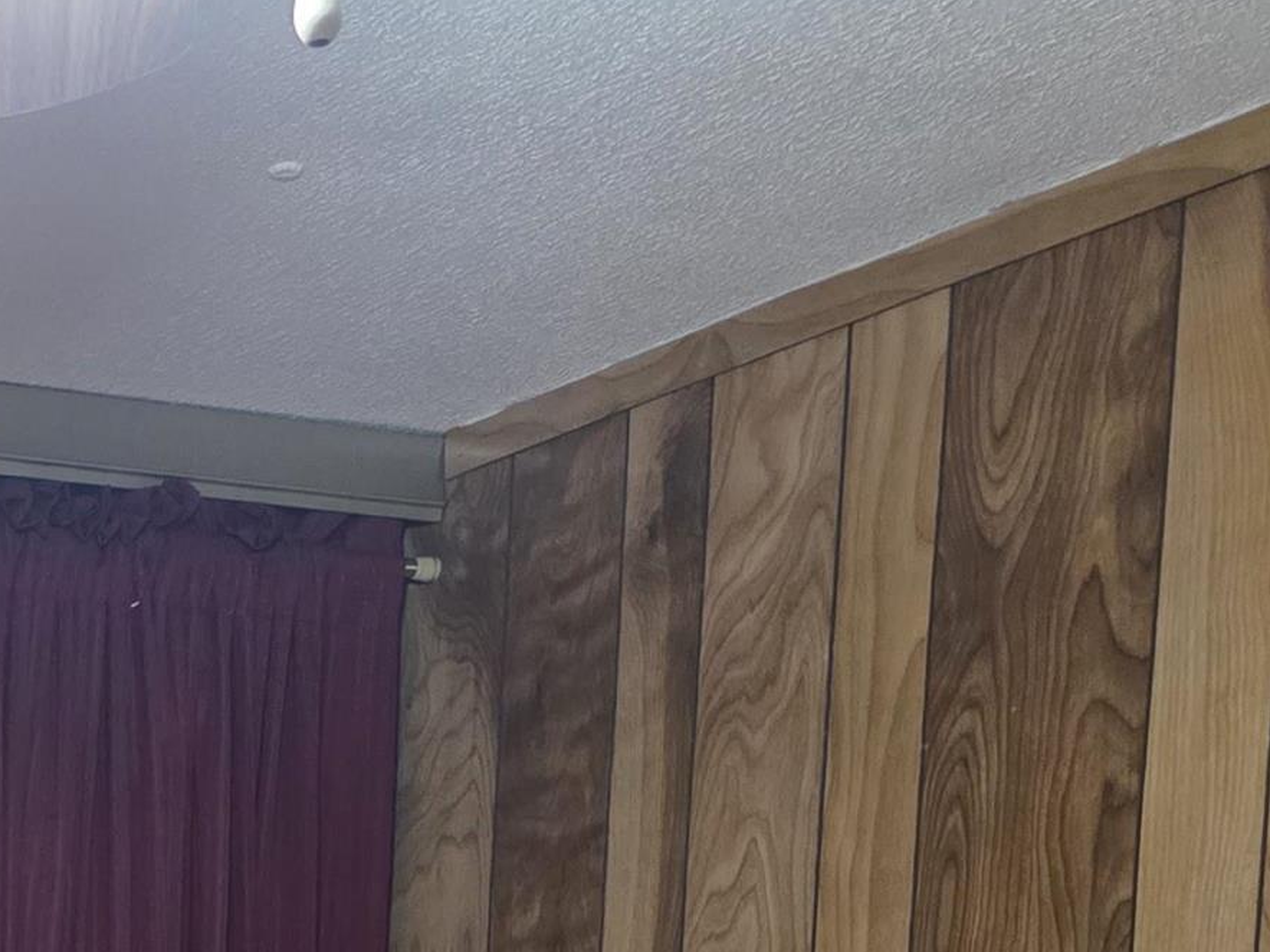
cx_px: -454
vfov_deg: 16.1
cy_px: 1619
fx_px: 2935
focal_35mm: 80
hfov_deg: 21.6
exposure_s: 1/60
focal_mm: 6.3
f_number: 1.7
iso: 1600
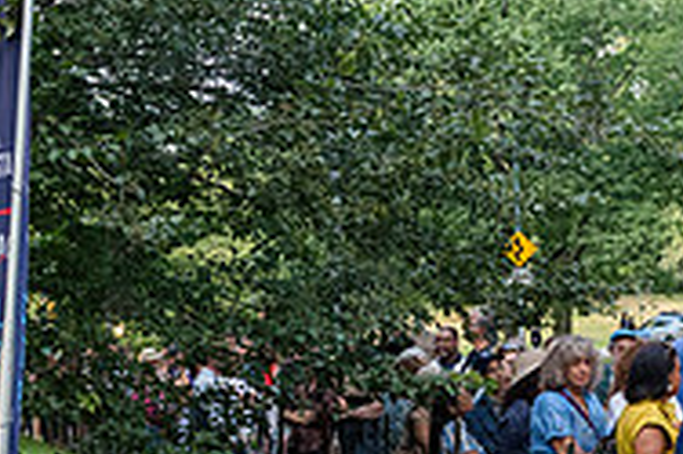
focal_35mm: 103
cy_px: 436
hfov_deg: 19.6
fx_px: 1952
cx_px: 543
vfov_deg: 13.1
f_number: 4
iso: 2000
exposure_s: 1/1000
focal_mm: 31
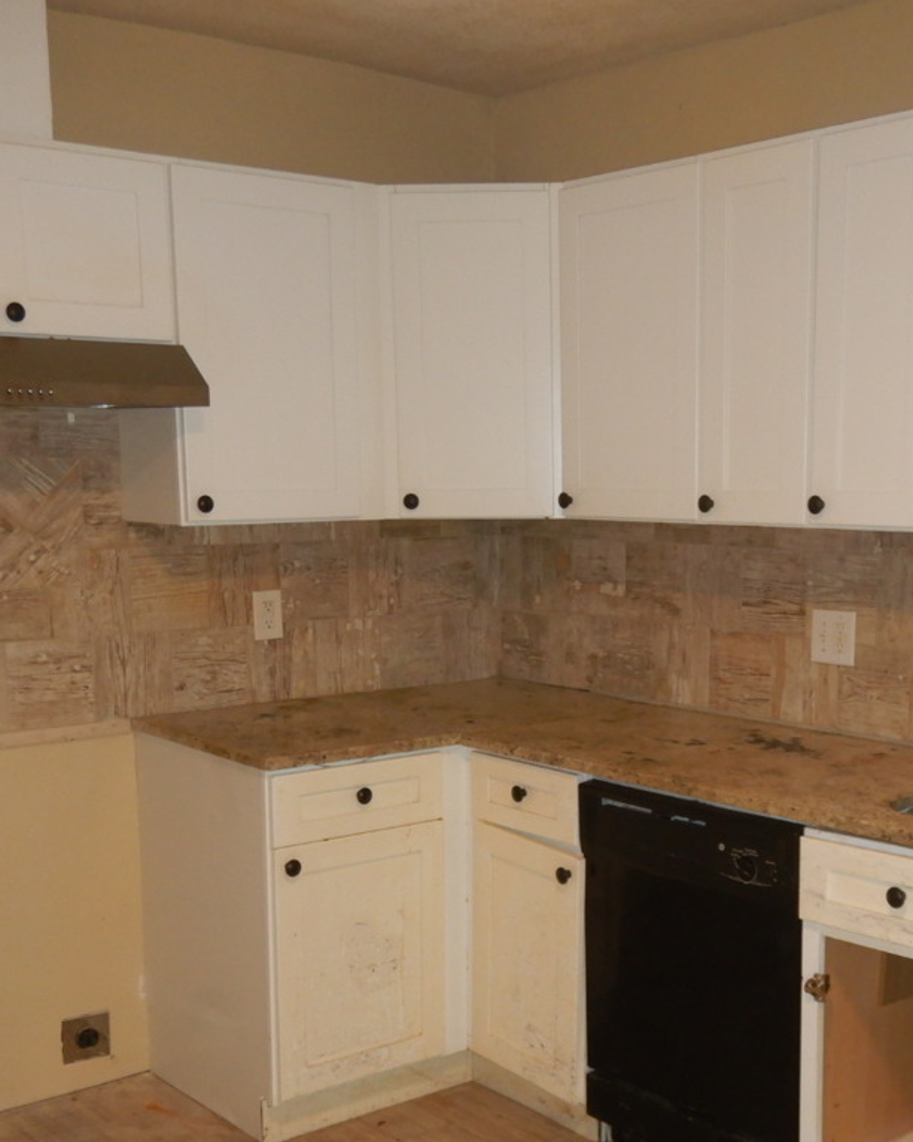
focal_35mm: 44
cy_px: 767
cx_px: 584
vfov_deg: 41.5
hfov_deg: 33.9
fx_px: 1487
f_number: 2.8
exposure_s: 1/30
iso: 200
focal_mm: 4.3
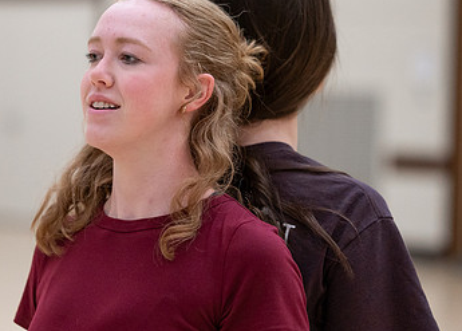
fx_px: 2232
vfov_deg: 8.5
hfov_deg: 11.8
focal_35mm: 170
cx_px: 203
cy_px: 128
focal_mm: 85
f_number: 1.8
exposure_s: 1/1000
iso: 1600
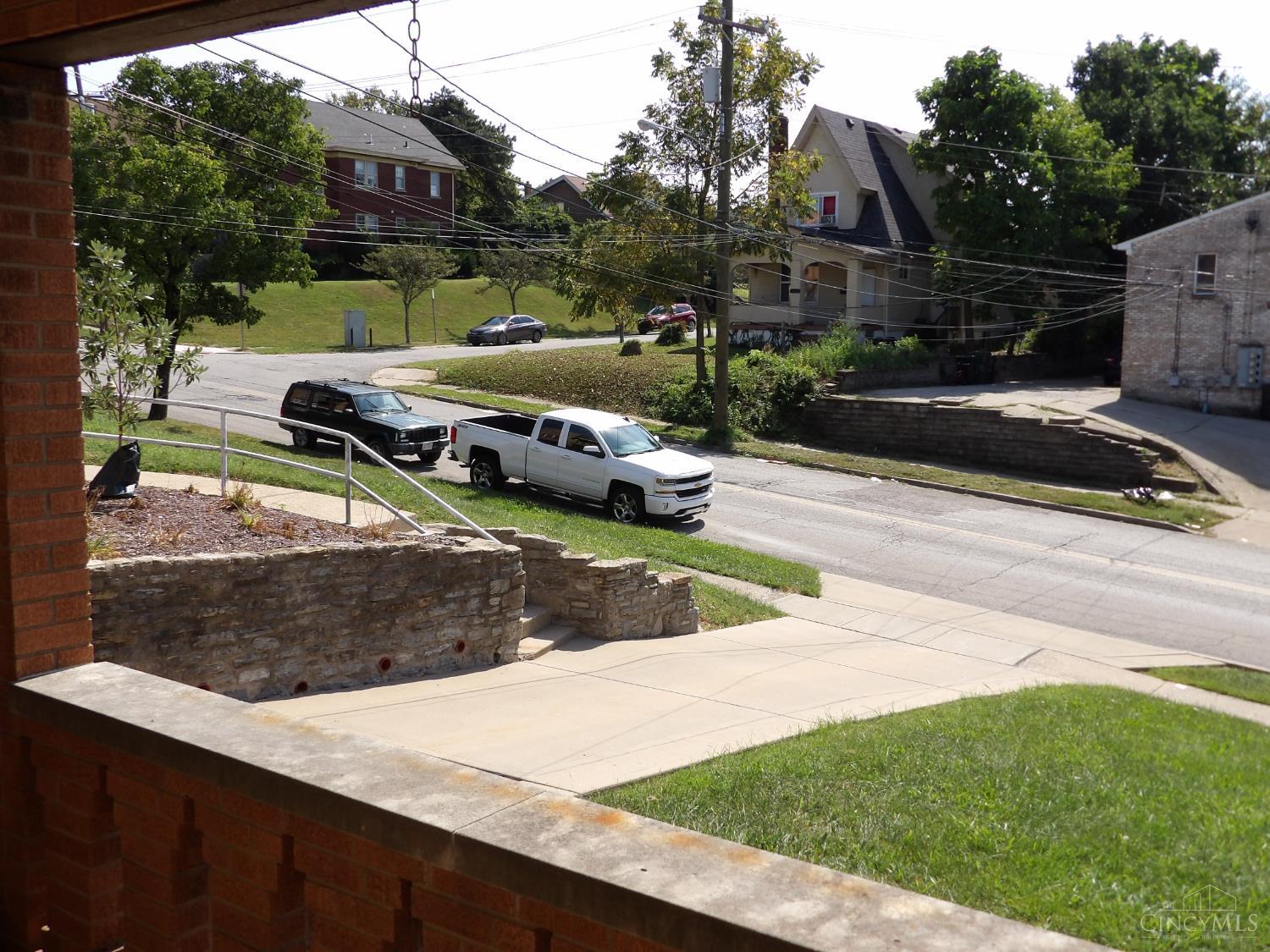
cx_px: 635
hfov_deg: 55.4
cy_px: 476
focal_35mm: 33
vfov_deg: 42.9
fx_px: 1211
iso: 100
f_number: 3.6
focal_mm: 5.9
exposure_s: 1/659
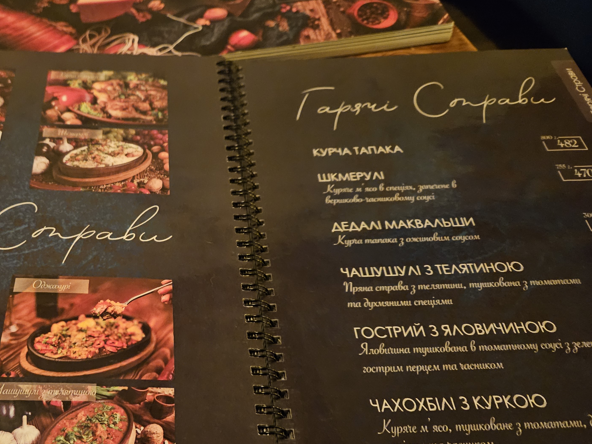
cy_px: 303
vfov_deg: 42.3
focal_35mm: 33
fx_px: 564
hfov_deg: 53.8
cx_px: 178
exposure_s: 1/17
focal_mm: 5.4
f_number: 1.8
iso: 2000
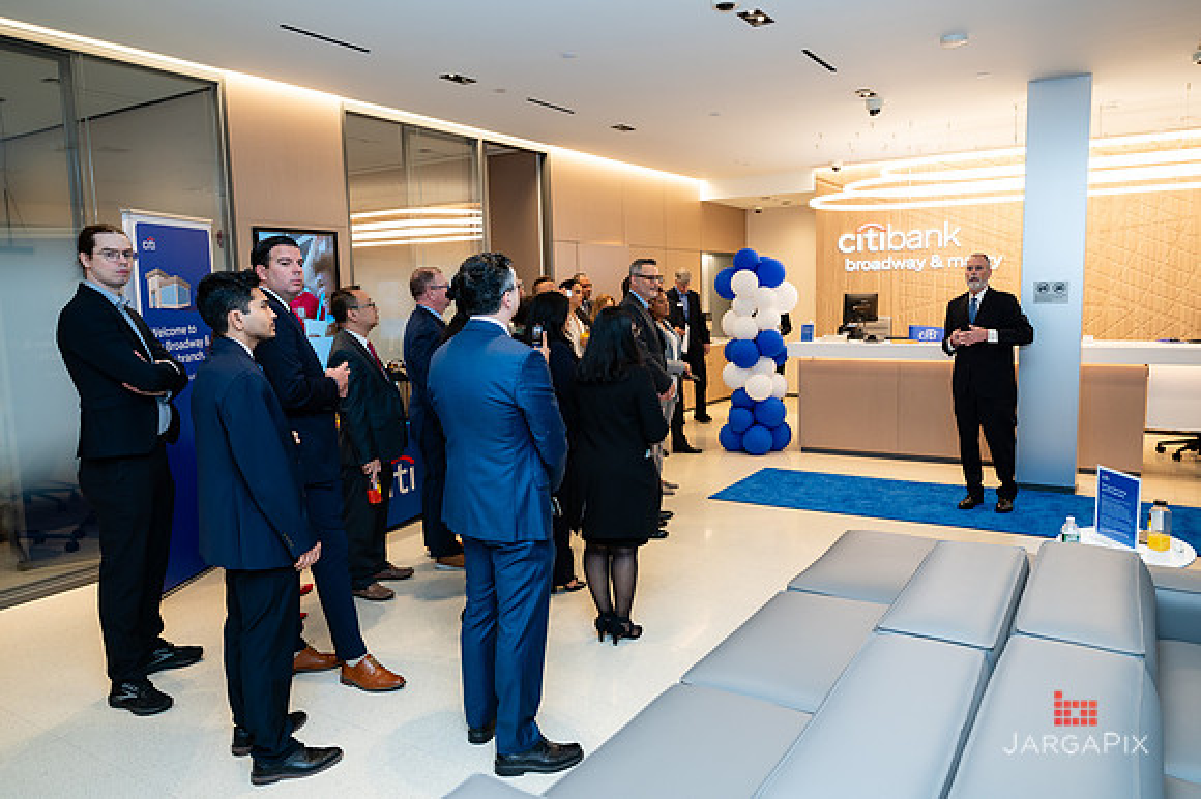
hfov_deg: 72.1
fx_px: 825
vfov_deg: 51.7
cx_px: 610
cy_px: 393
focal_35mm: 25
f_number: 4
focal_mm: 24
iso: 400
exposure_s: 1/160
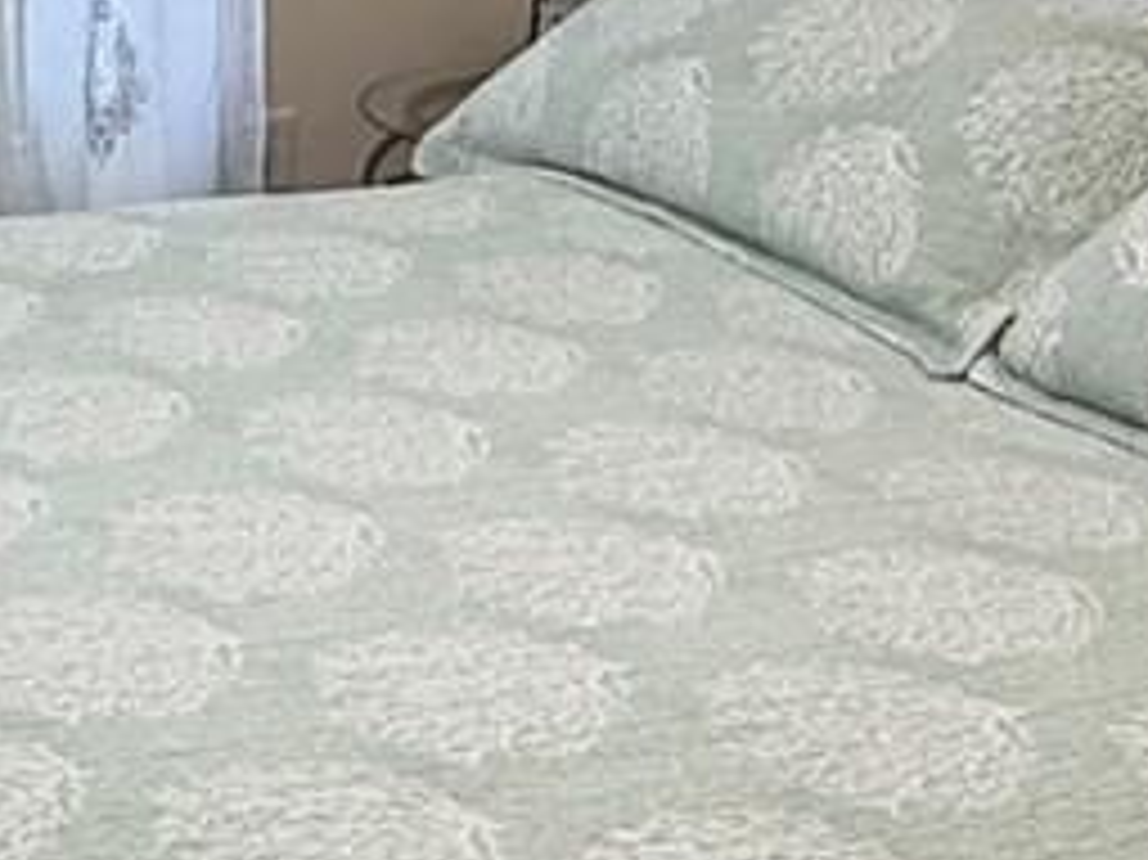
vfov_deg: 16.5
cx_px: 63
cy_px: 32
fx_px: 2917
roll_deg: -1.0
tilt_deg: -11.7
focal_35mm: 88
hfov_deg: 21.6
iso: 250
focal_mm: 2.22
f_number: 2.2
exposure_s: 1/120
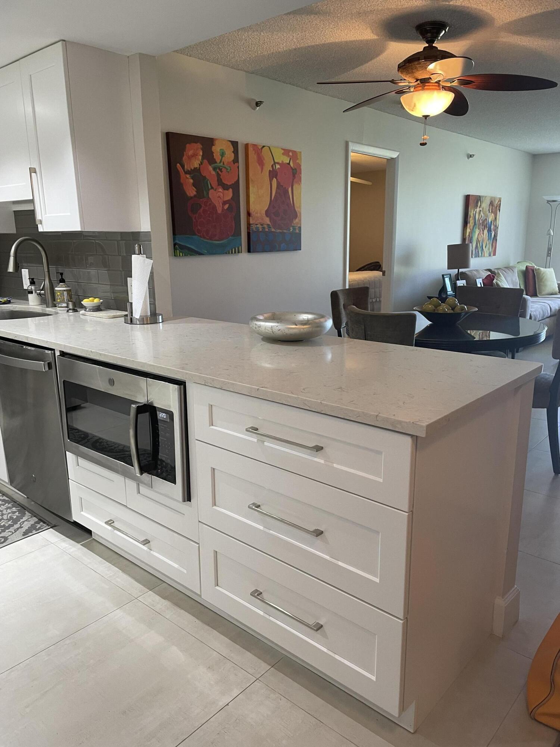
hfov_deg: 53.1
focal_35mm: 26
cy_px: 374
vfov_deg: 67.3
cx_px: 280
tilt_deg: -11.8
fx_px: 561
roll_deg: +0.4
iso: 100
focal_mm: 4.2
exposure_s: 1/60
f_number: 1.6
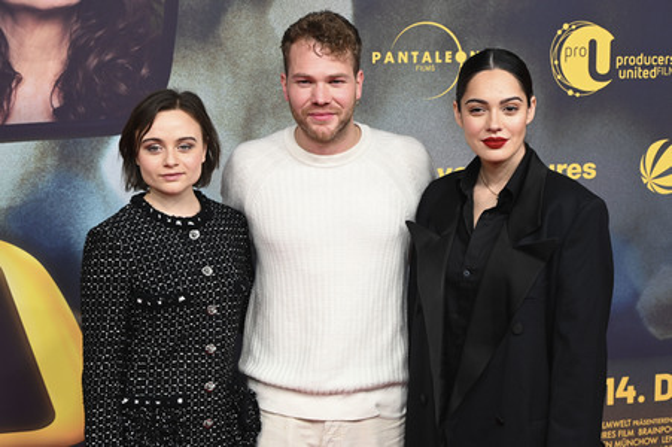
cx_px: 336
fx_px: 1007
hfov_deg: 36.9
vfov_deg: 25.0
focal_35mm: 54
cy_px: 224
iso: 800
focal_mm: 54
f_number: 5.6
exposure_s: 1/160
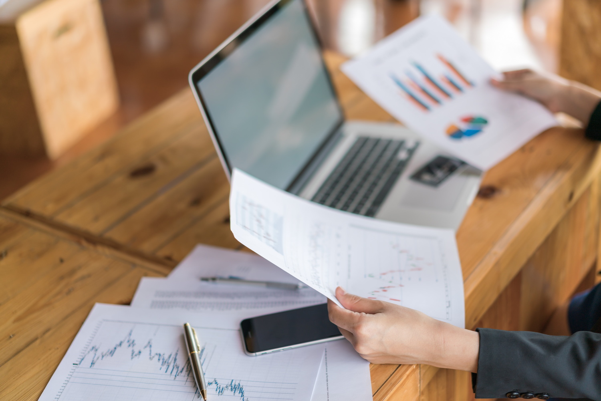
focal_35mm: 55
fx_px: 918
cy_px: 200
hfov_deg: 36.2
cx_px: 300
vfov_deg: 24.6
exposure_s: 1/250
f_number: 1.8
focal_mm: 55
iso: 100
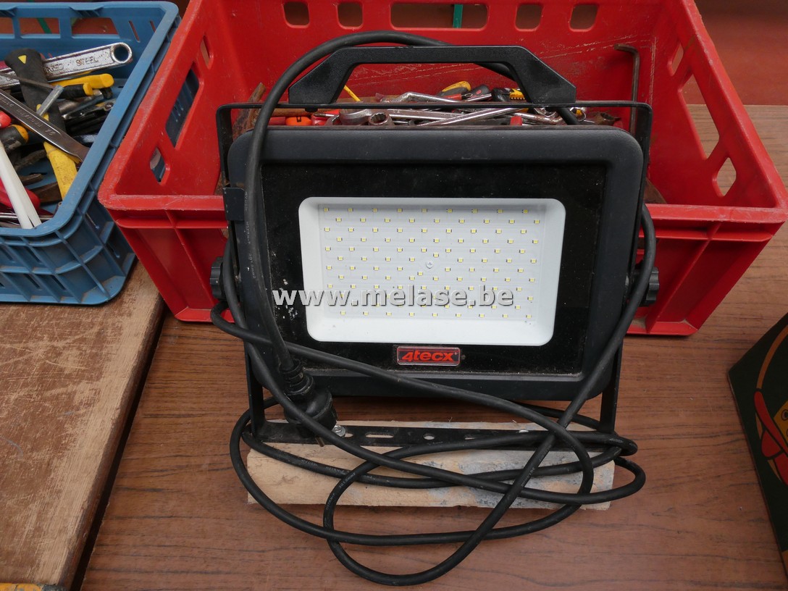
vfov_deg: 56.8
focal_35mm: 24
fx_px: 546
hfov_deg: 71.6
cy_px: 296
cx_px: 394
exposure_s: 1/60
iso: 125
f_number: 3.3
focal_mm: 4.3
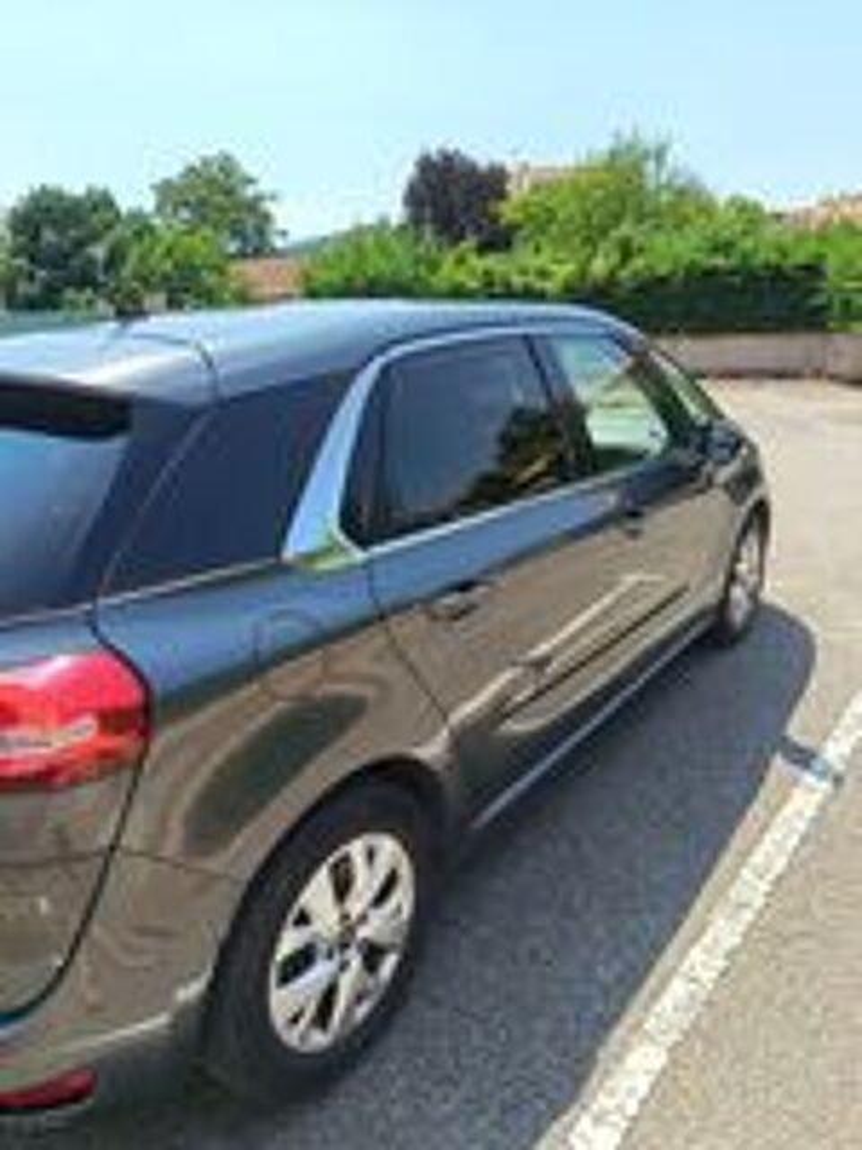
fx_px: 797
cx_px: 431
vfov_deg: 71.6
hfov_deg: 56.8
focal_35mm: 24
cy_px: 575
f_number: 1.75
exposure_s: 1/600
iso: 236
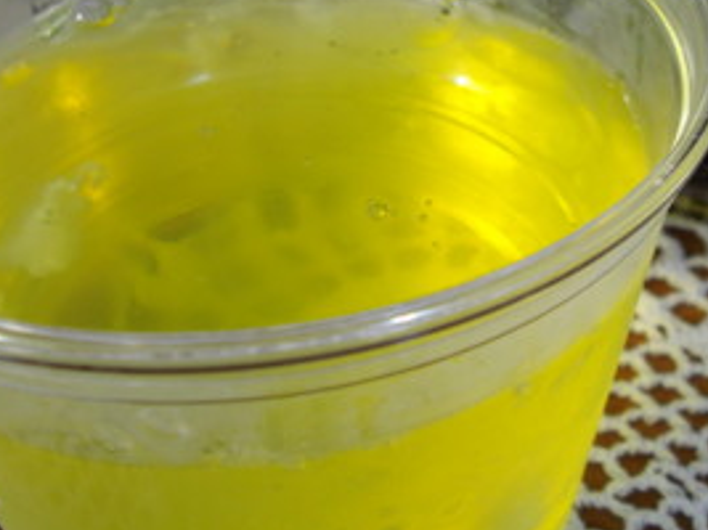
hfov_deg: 34.9
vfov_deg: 27.0
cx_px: 520
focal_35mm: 54
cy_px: 220
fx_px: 1104
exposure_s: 1/400
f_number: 3.5
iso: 100
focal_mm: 5.8
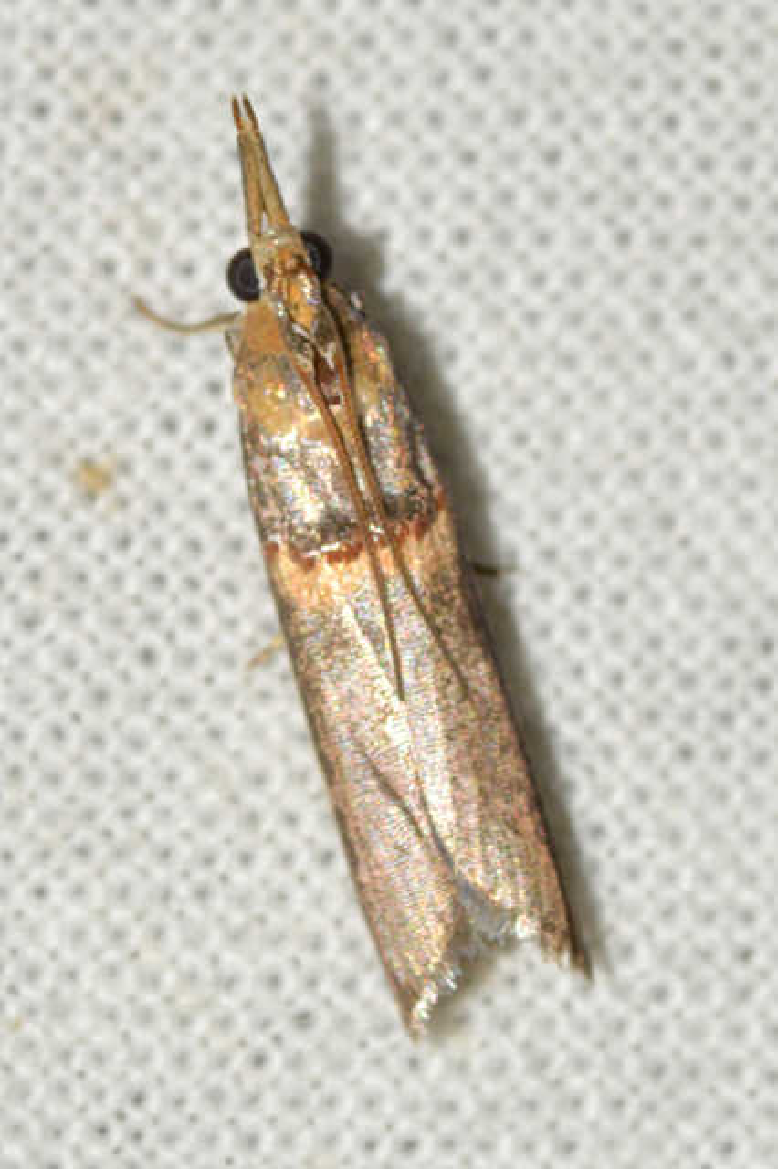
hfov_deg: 9.1
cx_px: 389
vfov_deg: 13.7
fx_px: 4867
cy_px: 584
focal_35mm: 150
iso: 100
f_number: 20
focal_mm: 100
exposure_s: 1/125
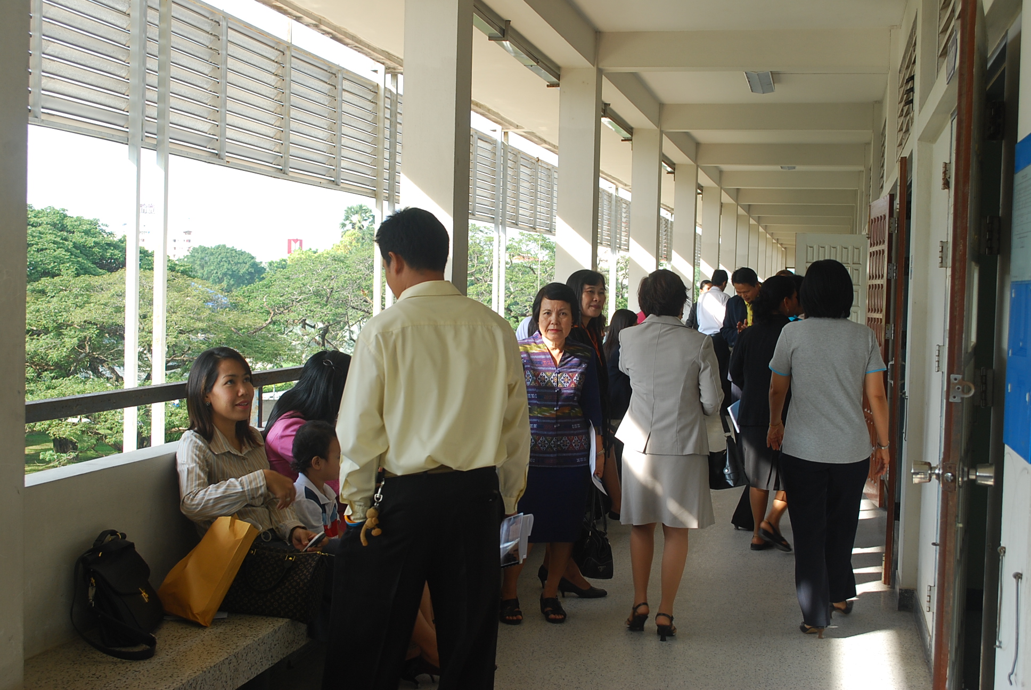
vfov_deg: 28.2
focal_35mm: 48
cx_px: 516
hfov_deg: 41.1
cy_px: 345
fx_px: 1376
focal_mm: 32
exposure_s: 1/80
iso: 200
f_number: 7.1
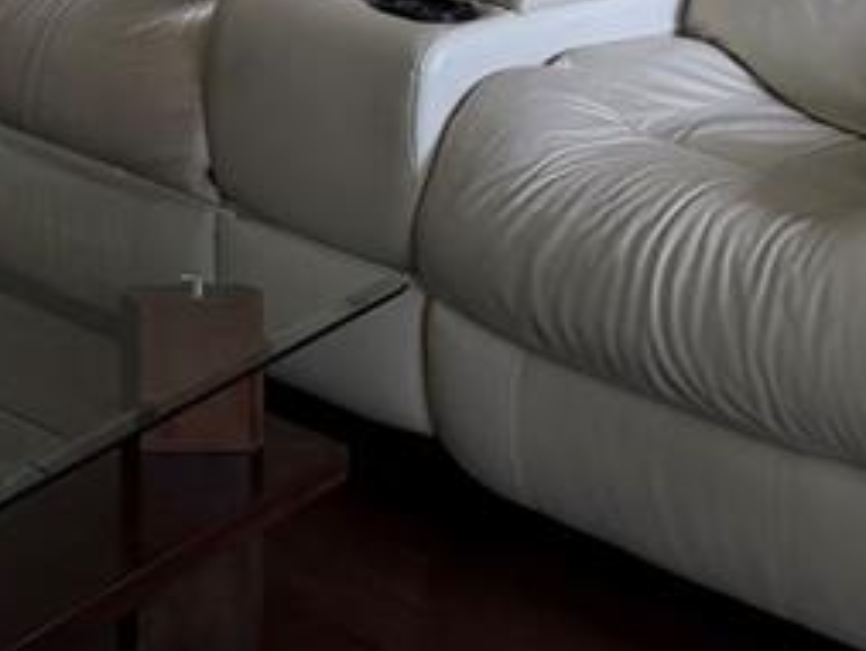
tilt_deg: -4.4
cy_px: -637
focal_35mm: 97
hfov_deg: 19.2
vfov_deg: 13.2
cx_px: -147
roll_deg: +1.3
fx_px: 2428
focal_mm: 6.76
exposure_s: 1/175
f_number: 1.78
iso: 200
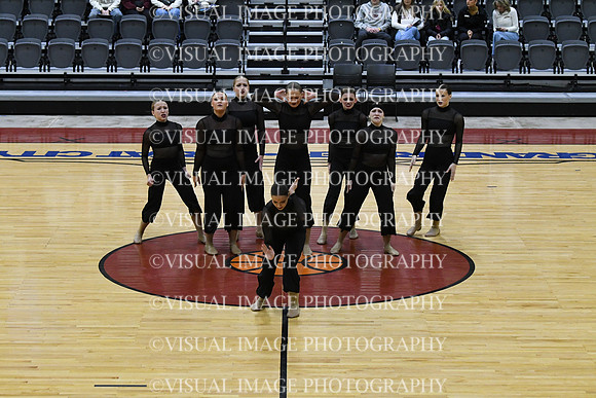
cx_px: 298
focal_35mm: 108
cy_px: 199
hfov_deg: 18.9
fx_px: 1788
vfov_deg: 12.7
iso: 5000
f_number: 4
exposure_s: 1/500
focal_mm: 72
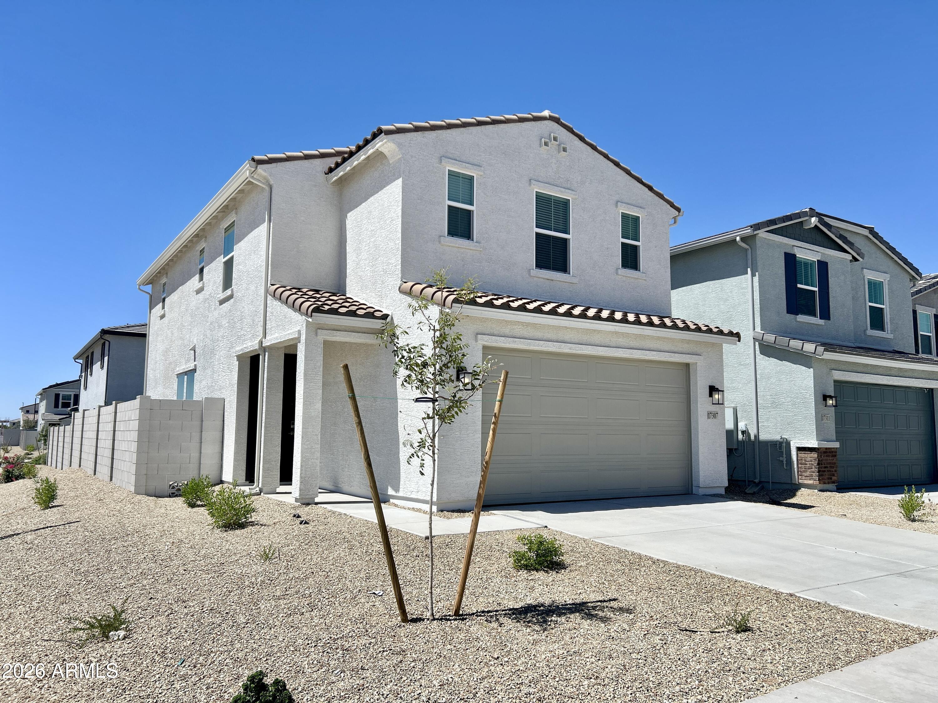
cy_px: 352
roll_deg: -0.2
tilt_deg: +6.4
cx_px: 469
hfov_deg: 67.3
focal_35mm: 26
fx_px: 705
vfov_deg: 53.1
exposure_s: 1/6579
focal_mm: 5.7
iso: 50
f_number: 1.5
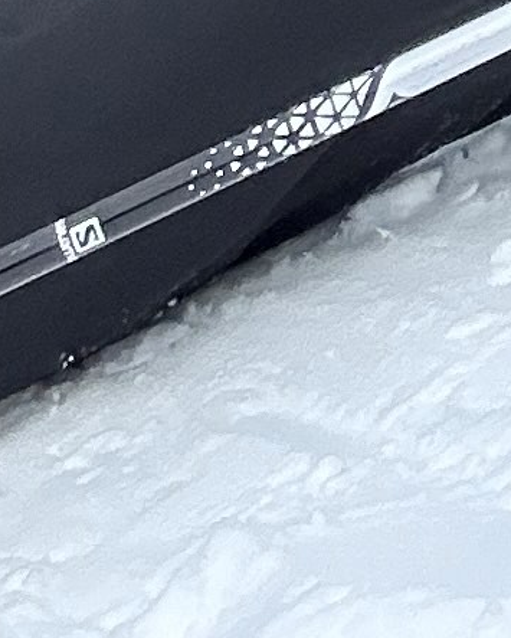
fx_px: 3853
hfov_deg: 6.9
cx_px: 1467
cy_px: -1563
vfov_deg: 7.7
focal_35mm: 204
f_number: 1.9
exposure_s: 1/1255
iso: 25
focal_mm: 2.69
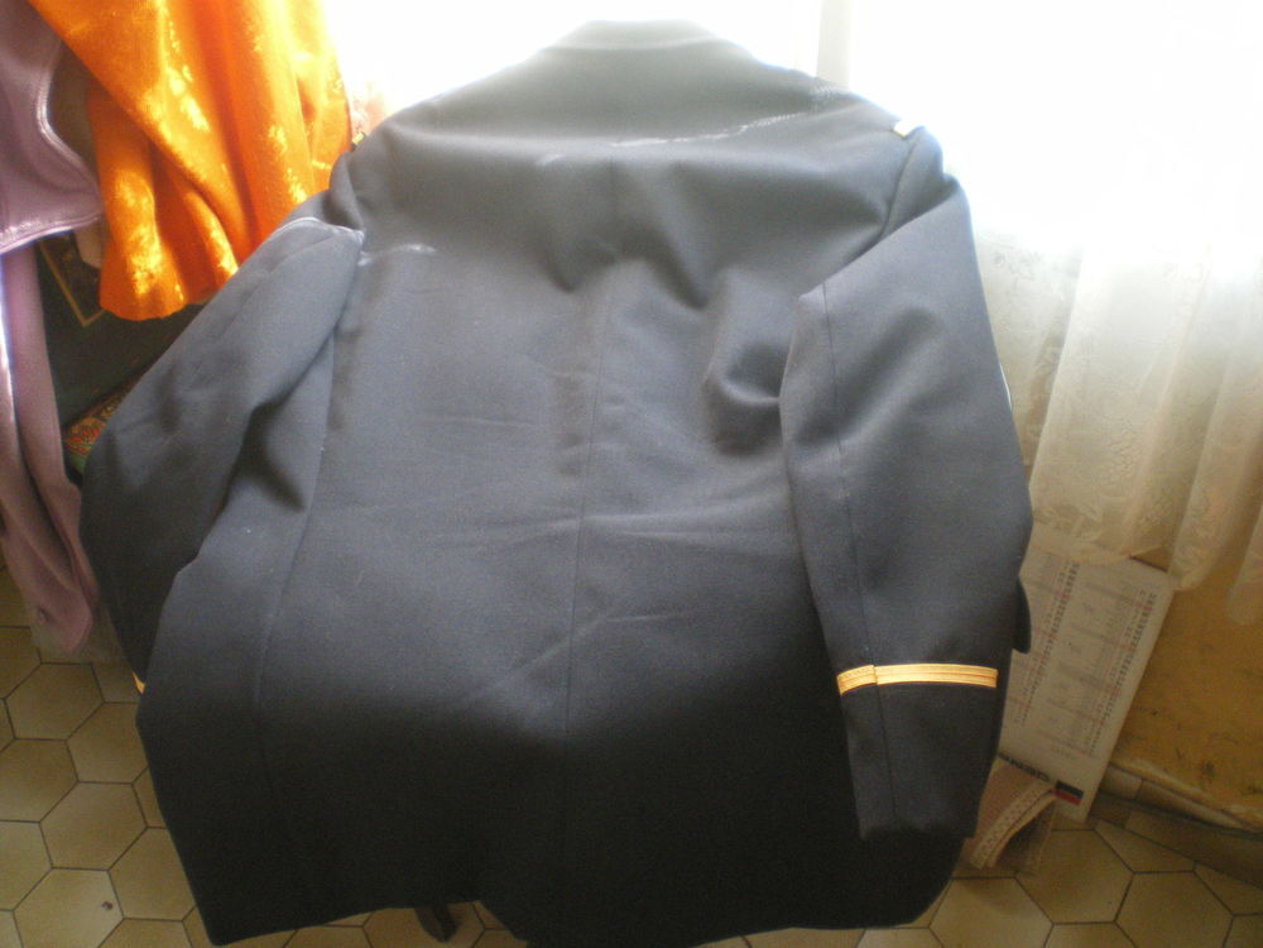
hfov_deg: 49.0
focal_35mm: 38
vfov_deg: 37.7
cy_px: 474
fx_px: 1386
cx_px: 632
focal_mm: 6.3
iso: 400
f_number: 3.1
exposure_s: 1/50
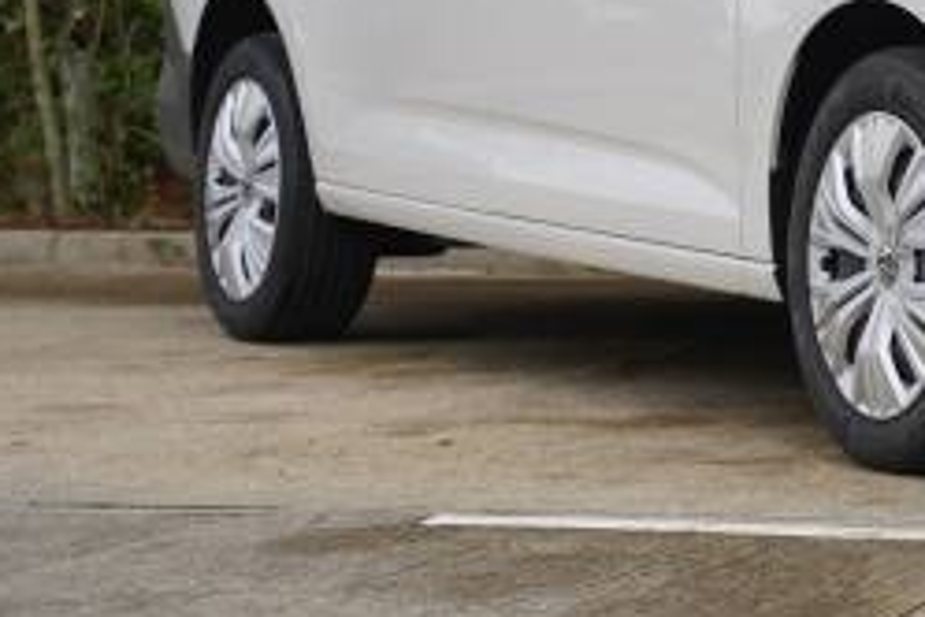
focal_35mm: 159
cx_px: 1111
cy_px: -123
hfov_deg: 12.6
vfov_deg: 8.6
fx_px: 4073
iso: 160
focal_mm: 61.6
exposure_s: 1/80
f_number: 4
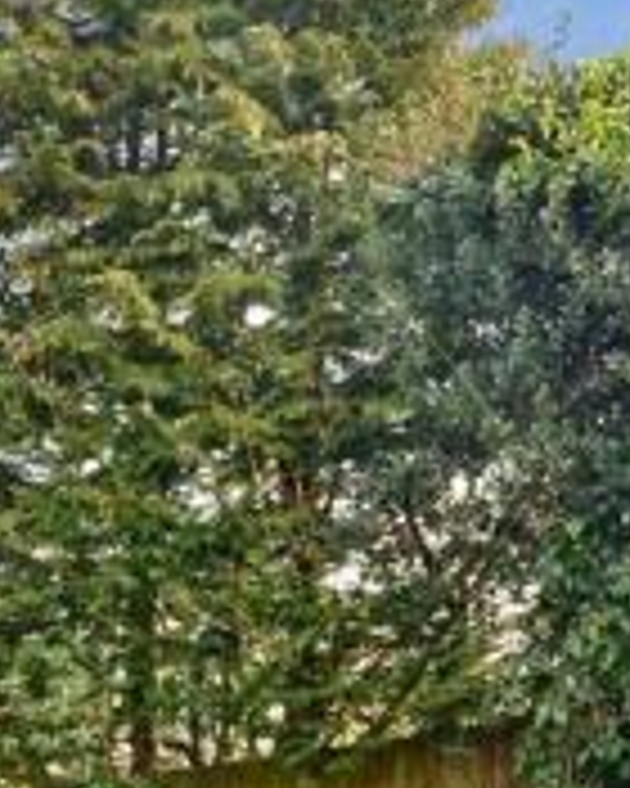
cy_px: 820
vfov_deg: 17.8
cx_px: -364
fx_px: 2447
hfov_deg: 13.6
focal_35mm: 105
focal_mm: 20
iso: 640
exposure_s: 1/160
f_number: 10
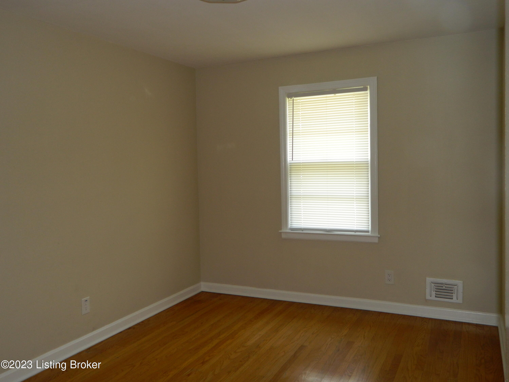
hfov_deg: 58.4
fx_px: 456
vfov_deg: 45.4
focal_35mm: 31
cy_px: 191
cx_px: 254
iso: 100
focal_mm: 5.6
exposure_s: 1/30
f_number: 3.2
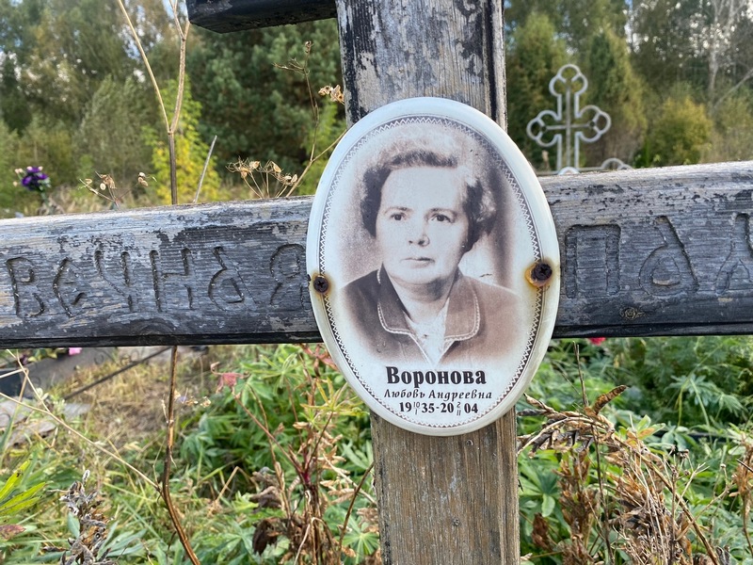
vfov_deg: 53.1
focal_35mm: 26
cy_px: 282
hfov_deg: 67.3
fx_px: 566
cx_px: 376
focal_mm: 4.25
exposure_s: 1/323
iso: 32
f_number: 1.8
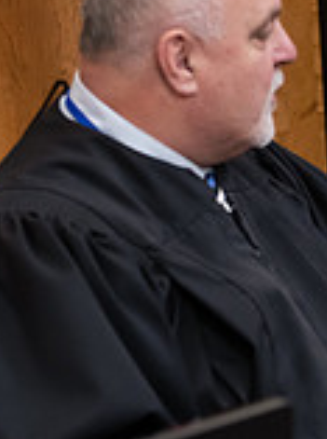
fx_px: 2479
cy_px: 138
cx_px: 523
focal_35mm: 196
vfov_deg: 10.1
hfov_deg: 7.4
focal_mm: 55
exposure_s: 1/200
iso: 1250
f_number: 3.5
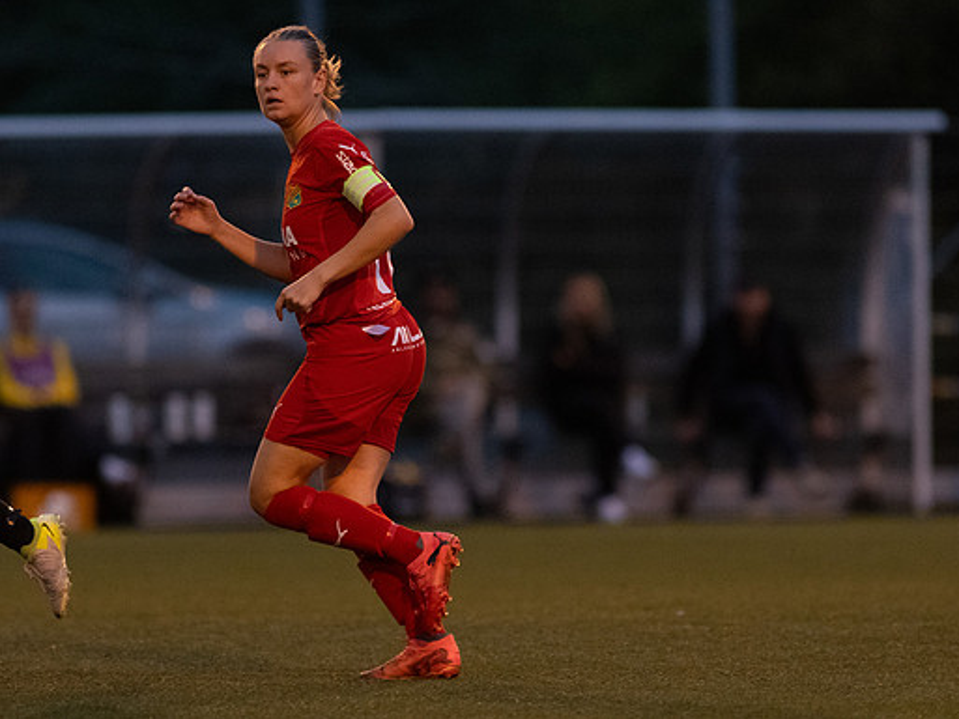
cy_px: 360
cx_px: 452
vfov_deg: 3.0
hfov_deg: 4.0
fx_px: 13800
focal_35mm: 498
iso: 8000
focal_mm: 300
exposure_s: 1/800
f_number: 3.2
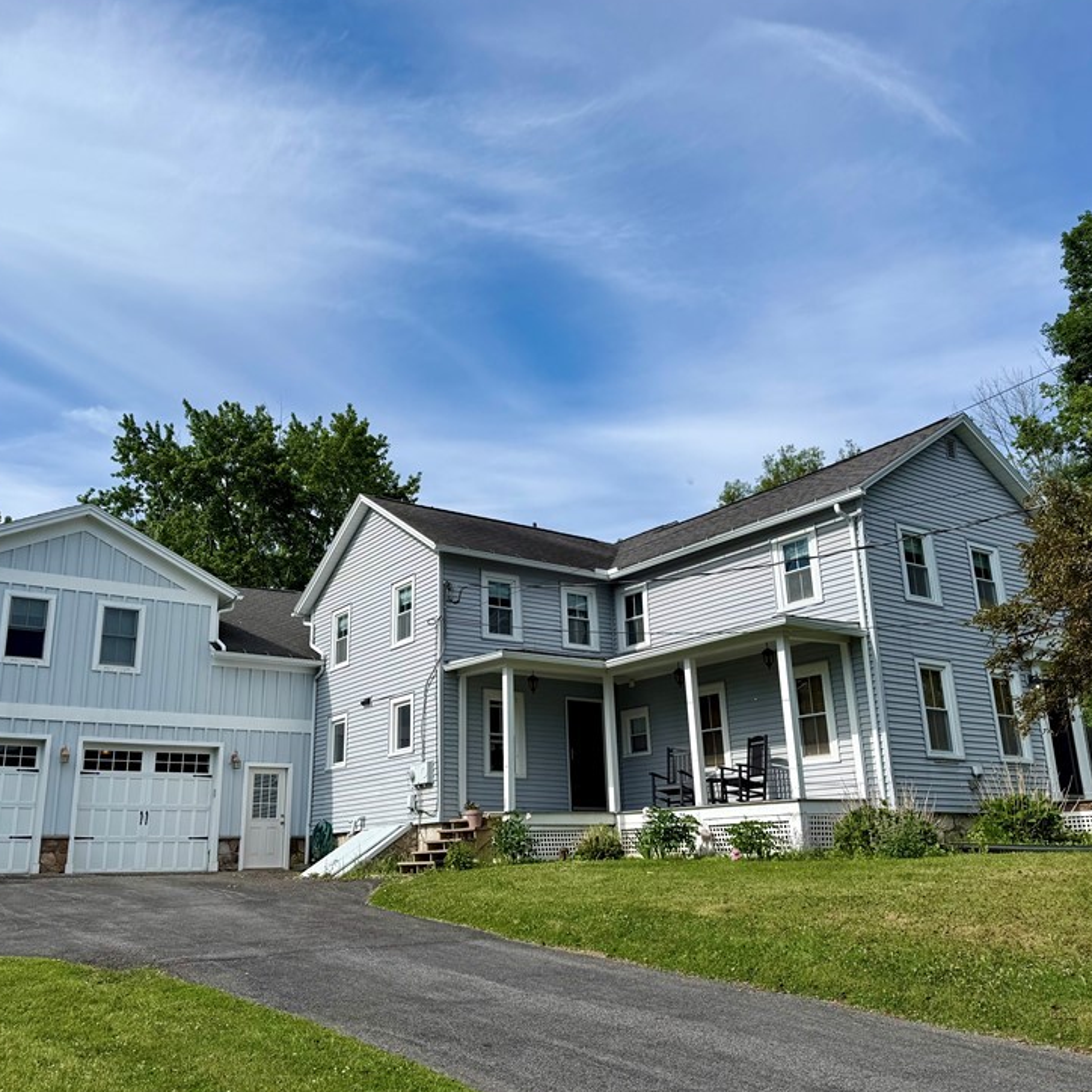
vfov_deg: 54.0
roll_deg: +0.7
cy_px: 534
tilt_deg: +17.5
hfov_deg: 53.9
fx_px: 1071
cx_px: 484
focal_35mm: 30
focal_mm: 6.76
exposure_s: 1/6173
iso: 80
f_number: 1.78
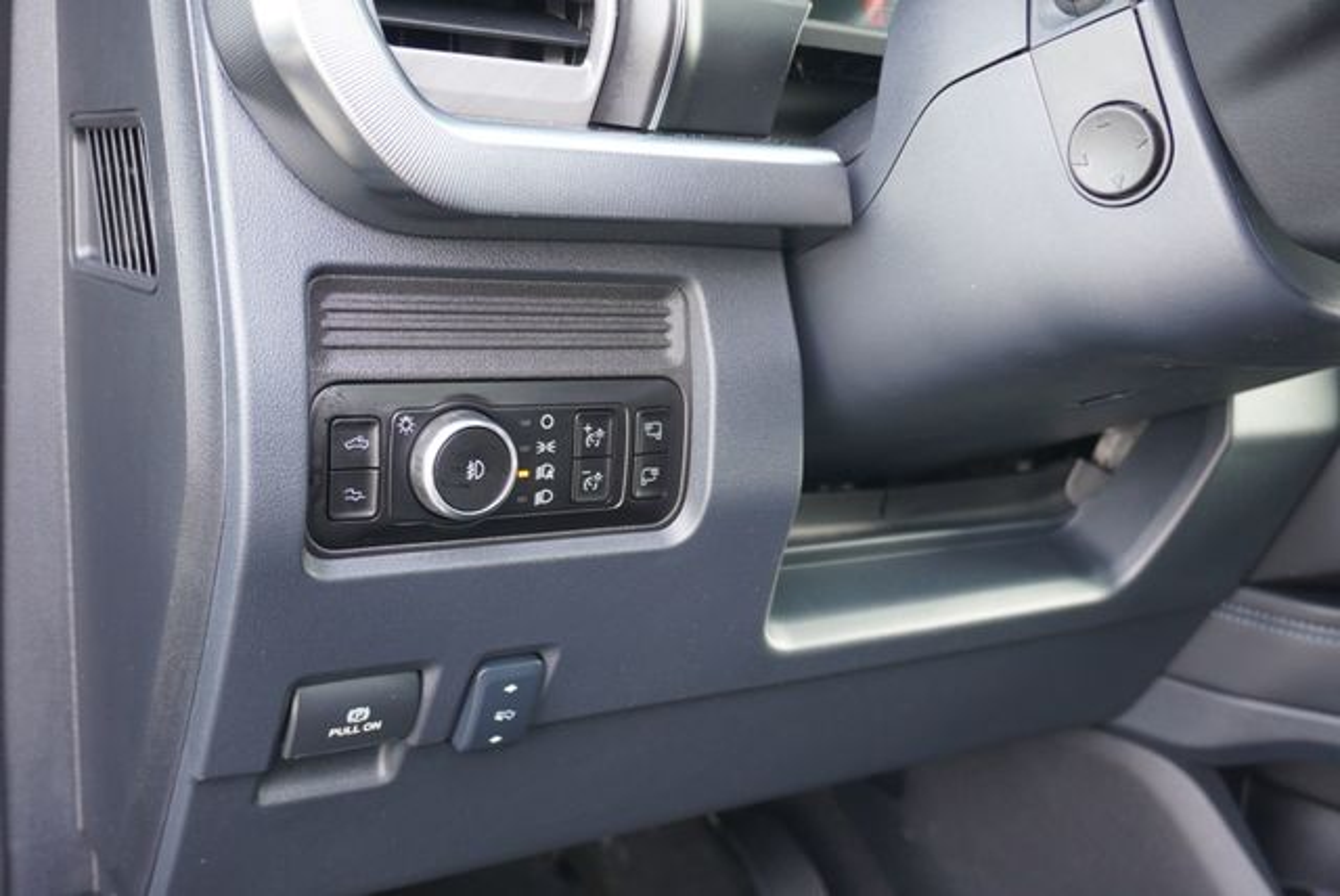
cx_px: 670
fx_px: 1397
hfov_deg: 51.2
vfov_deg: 35.6
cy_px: 448
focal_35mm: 38
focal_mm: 25
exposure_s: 1/60
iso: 640
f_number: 4.5
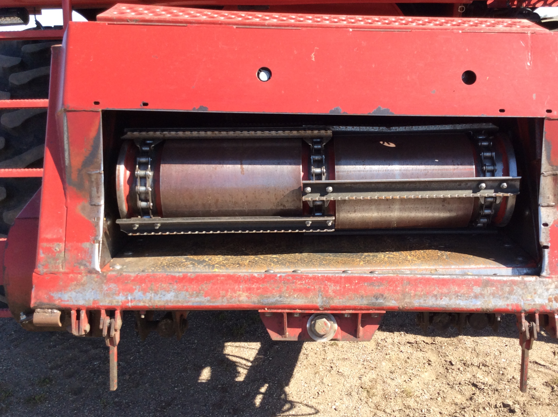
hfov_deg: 48.8
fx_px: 612
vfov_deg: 37.6
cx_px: 329
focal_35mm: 38
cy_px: 196
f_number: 2.4
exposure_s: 1/525
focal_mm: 3.3
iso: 32
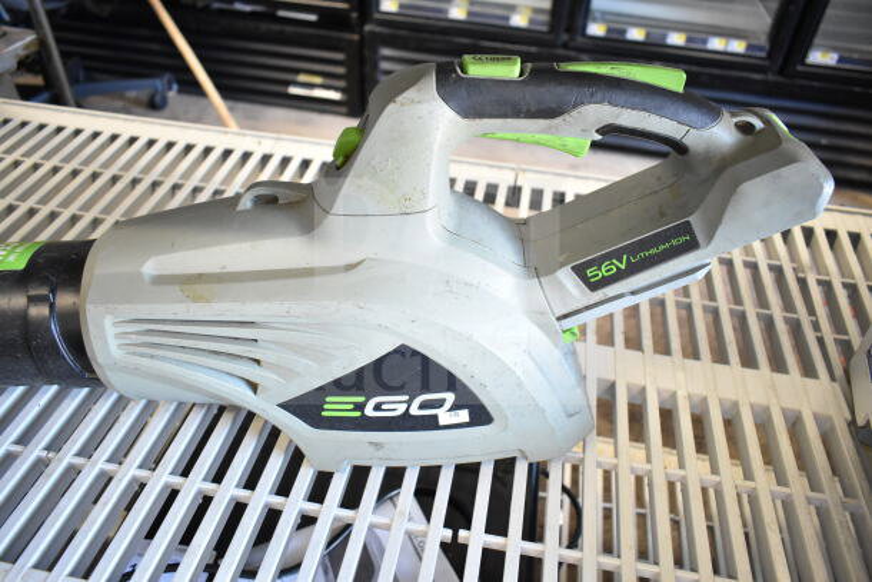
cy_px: 291
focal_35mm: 27
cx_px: 436
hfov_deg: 67.4
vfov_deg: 48.0
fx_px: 654
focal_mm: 18
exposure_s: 1/50
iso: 1600
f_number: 3.5
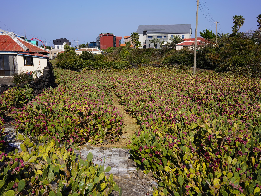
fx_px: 287
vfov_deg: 37.7
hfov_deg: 49.0
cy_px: 98
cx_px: 129
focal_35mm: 38
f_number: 14
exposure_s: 1/100
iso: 100
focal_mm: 35
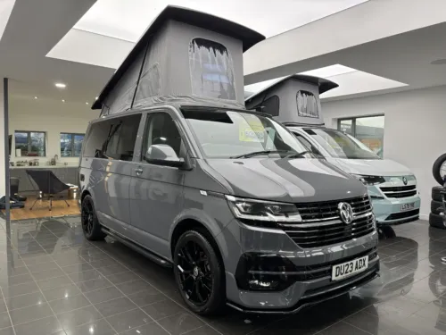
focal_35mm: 26
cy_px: 168
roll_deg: -1.0
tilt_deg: -3.2
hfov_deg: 67.3
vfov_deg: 53.1
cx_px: 223
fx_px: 335
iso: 80
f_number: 1.6
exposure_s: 1/100
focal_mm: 5.96
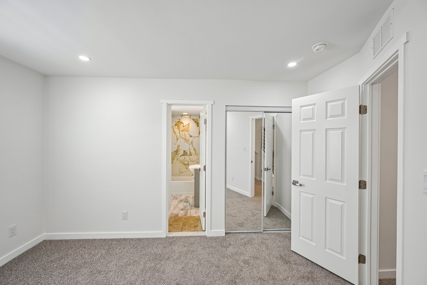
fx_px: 166
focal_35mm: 14
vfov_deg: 81.2
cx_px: 214
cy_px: 142
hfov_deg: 104.3
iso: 220
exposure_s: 1/15
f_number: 8
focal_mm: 14
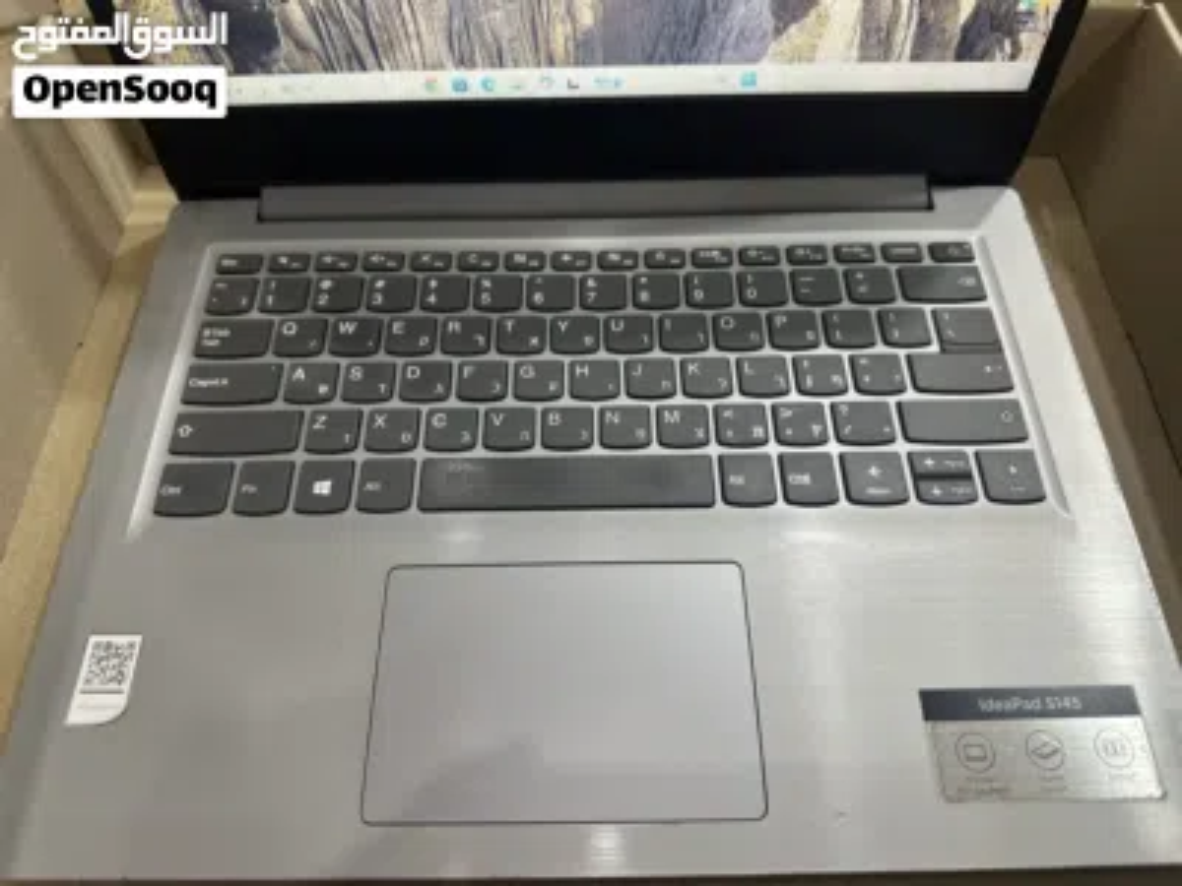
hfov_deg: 71.6
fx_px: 820
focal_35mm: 24
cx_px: 591
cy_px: 443
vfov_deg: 56.8
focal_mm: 6.86
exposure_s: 1/50
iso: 160
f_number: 1.78
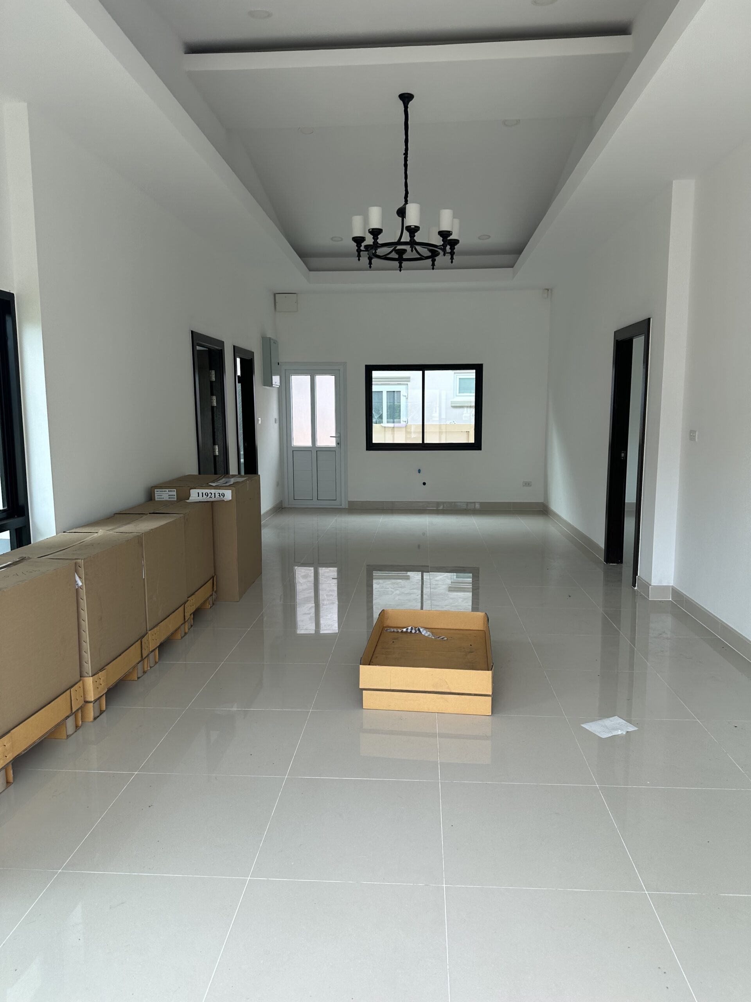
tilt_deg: -7.9
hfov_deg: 56.8
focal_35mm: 24
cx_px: 376
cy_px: 501
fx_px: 694
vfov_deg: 71.6
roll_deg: -1.9
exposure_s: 1/213
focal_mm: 6.86
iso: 80
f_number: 1.78
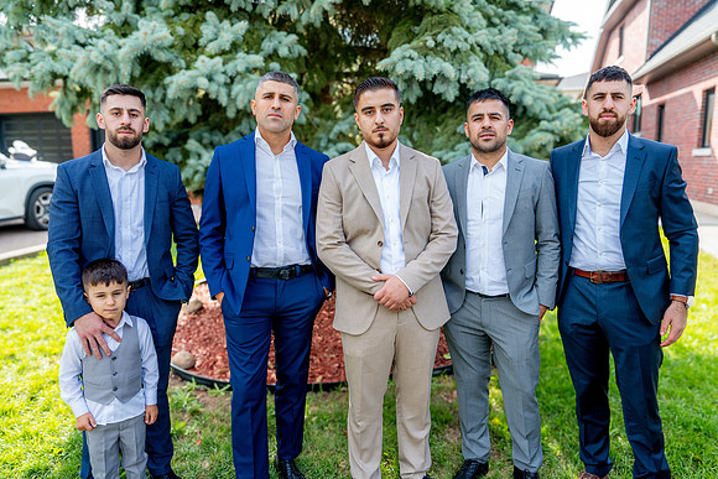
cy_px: 240
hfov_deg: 69.4
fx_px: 519
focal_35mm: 26
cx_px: 359
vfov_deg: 49.6
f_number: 5
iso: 320
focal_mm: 26
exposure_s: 1/320
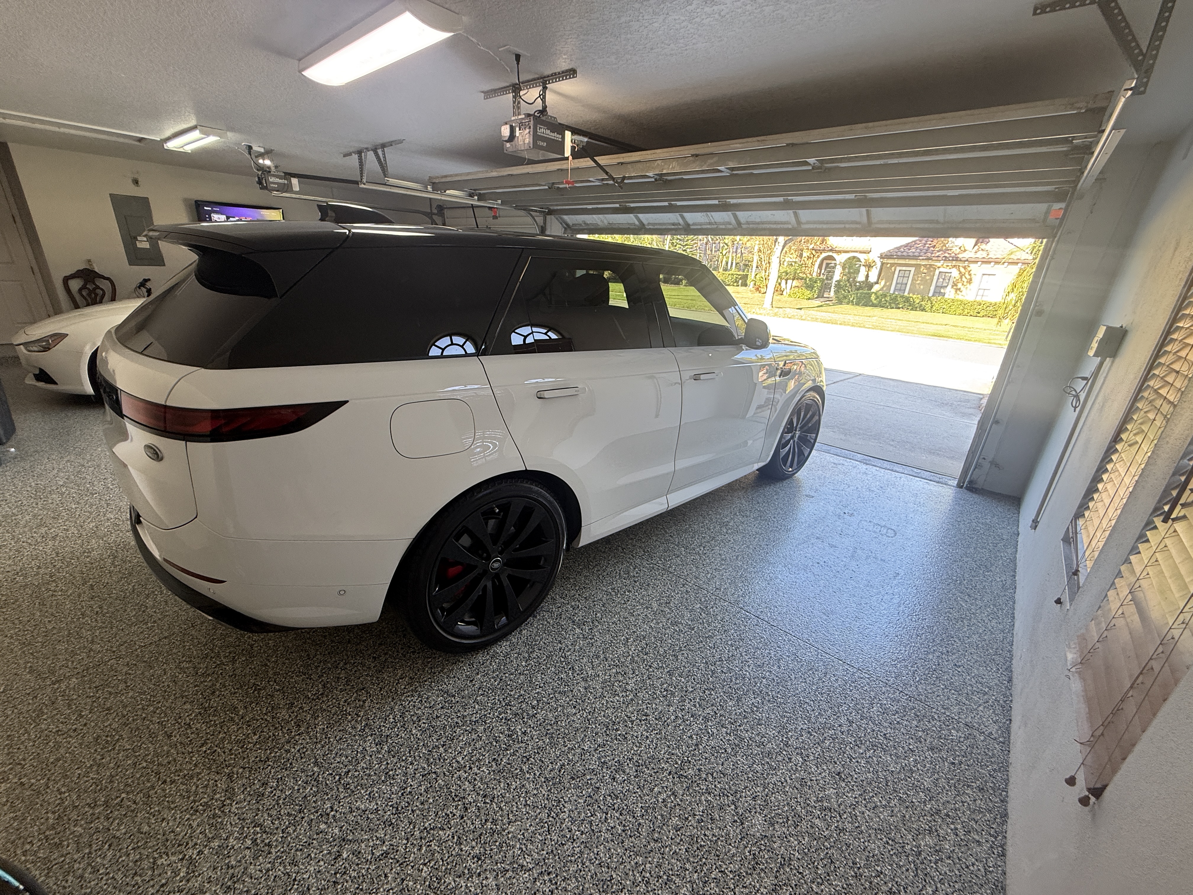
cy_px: 448
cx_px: 596
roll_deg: -2.6
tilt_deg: -18.6
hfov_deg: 102.1
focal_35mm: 14
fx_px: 482
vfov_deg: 85.7
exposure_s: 1/99
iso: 100
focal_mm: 2.22
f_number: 2.2
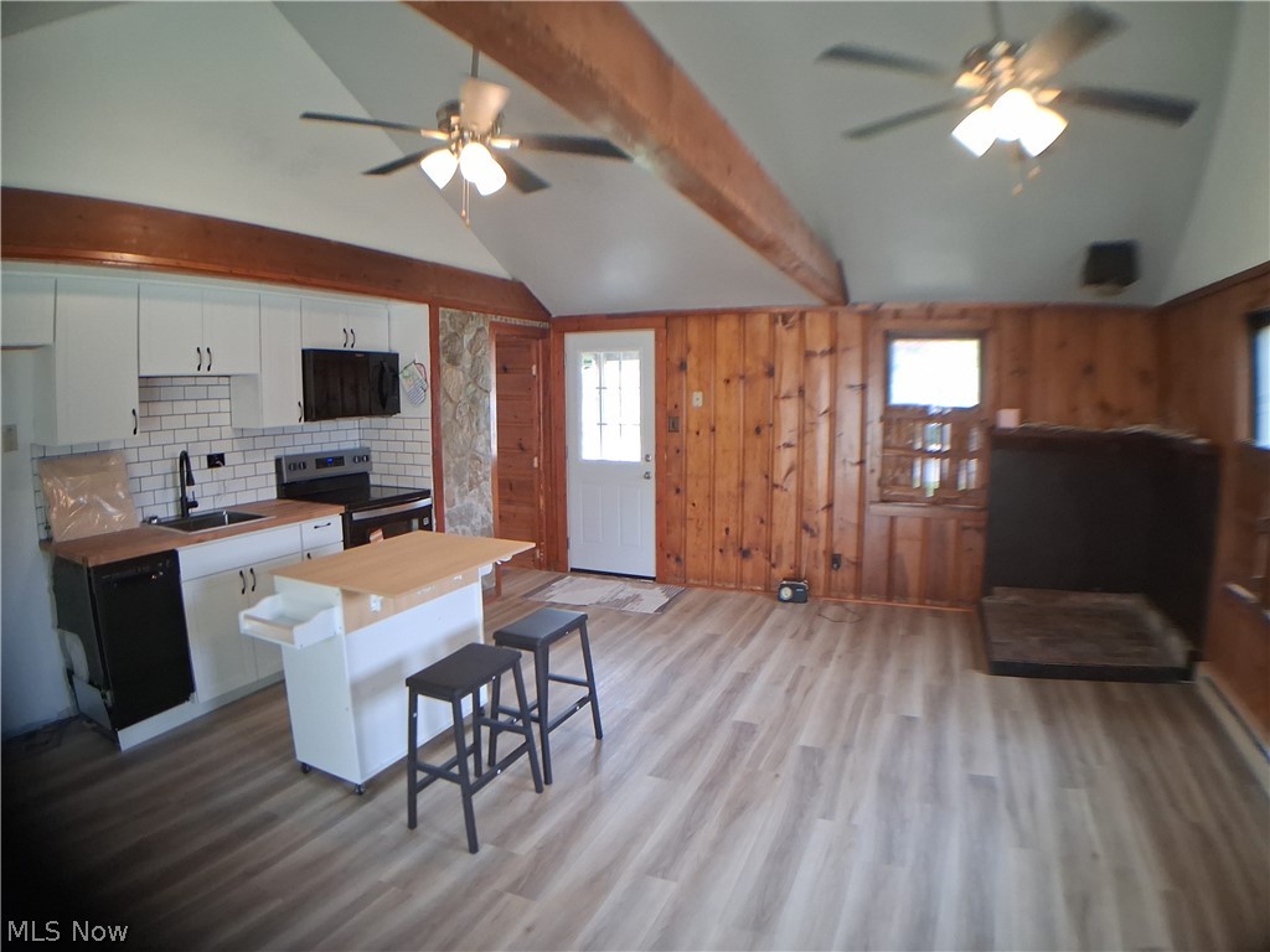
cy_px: 476
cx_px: 635
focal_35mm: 26
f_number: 1.8
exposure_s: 1/120
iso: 400
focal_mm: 3.98
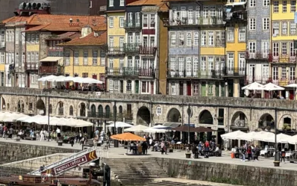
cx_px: 82
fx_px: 1700
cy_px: 43
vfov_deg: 6.2
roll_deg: -0.8
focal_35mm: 210
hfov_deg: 10.0
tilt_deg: +1.3
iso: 25
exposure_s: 1/1064
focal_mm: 9
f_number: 2.8
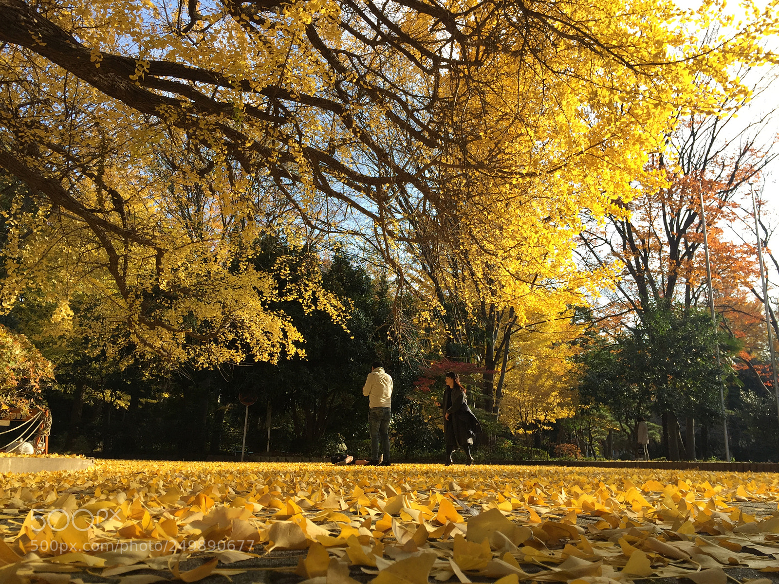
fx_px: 653
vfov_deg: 48.2
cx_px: 390
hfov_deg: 61.7
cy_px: 292
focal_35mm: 29
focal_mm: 4.15
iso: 32
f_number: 2.2
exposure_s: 1/706
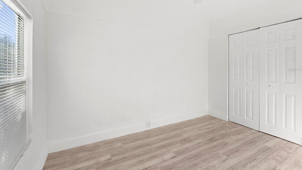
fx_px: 140
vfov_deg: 61.9
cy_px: 69
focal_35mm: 18
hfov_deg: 94.2
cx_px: 151
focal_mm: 16.5
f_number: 9
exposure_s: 1/200
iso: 2000
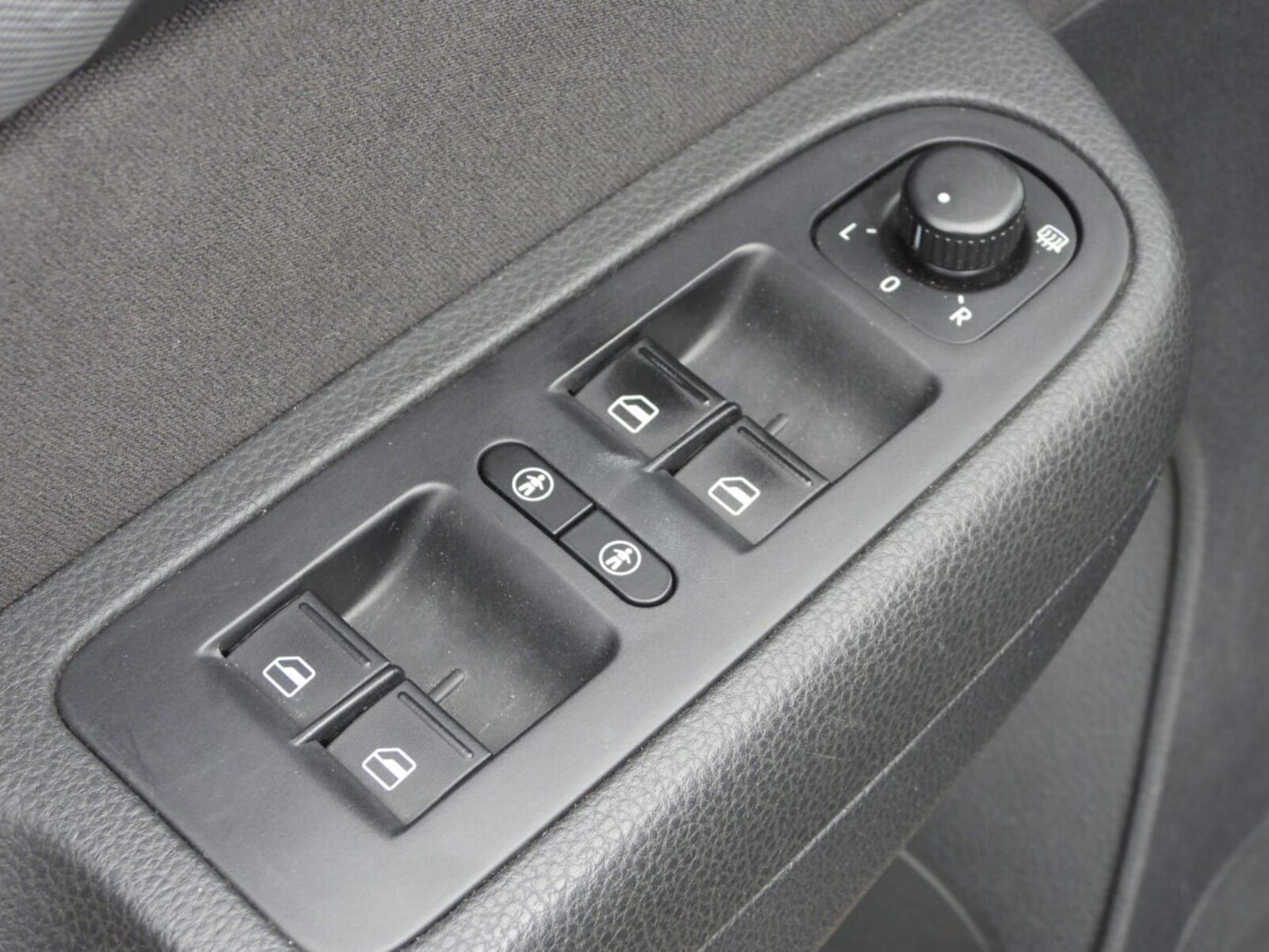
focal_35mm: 85
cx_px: 634
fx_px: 3117
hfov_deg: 23.0
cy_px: 476
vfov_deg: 17.4
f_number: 3.5
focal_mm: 15.3
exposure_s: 1/60
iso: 180
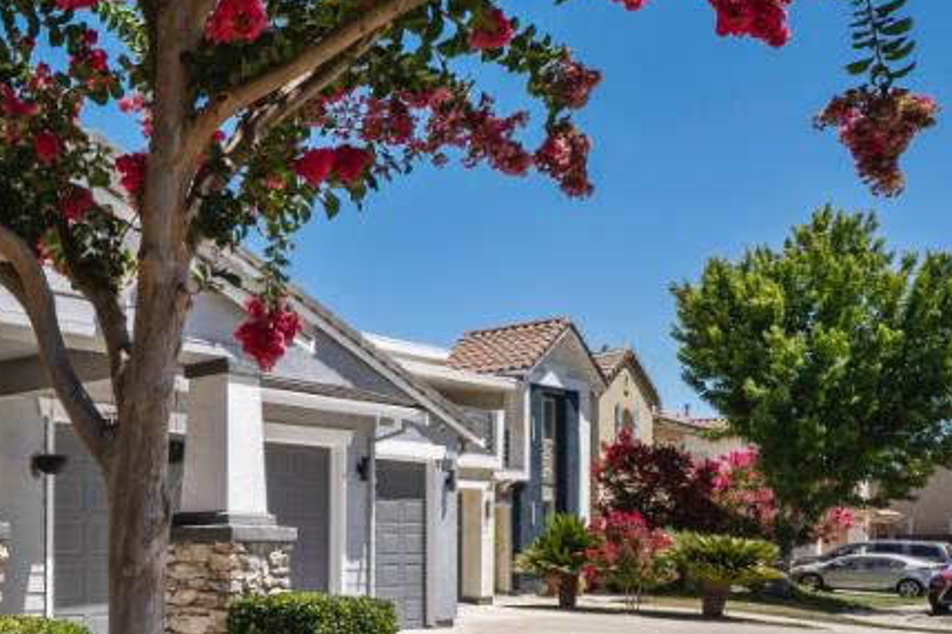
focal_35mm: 42
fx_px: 1111
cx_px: -73
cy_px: 552
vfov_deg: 30.7
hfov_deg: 38.9
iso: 400
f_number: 8
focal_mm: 12
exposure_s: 1/800
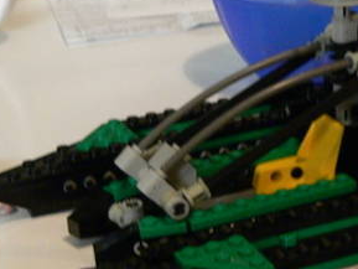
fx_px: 1159
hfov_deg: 17.3
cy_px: 251
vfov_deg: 13.1
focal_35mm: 112
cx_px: 331
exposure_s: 1/8
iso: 200
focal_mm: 6
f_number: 2.8
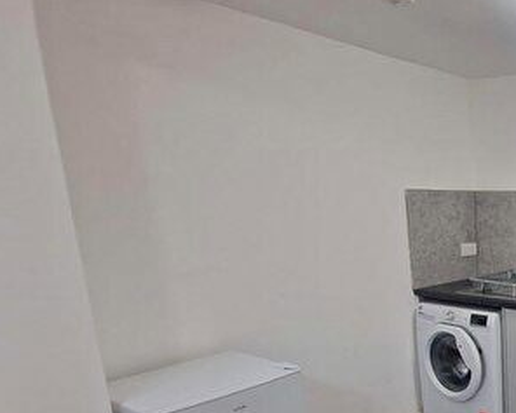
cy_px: 301
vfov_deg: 47.1
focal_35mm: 30
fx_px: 458
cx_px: 601
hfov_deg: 42.1
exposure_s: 1/50
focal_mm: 2.2
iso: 320
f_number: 2.2
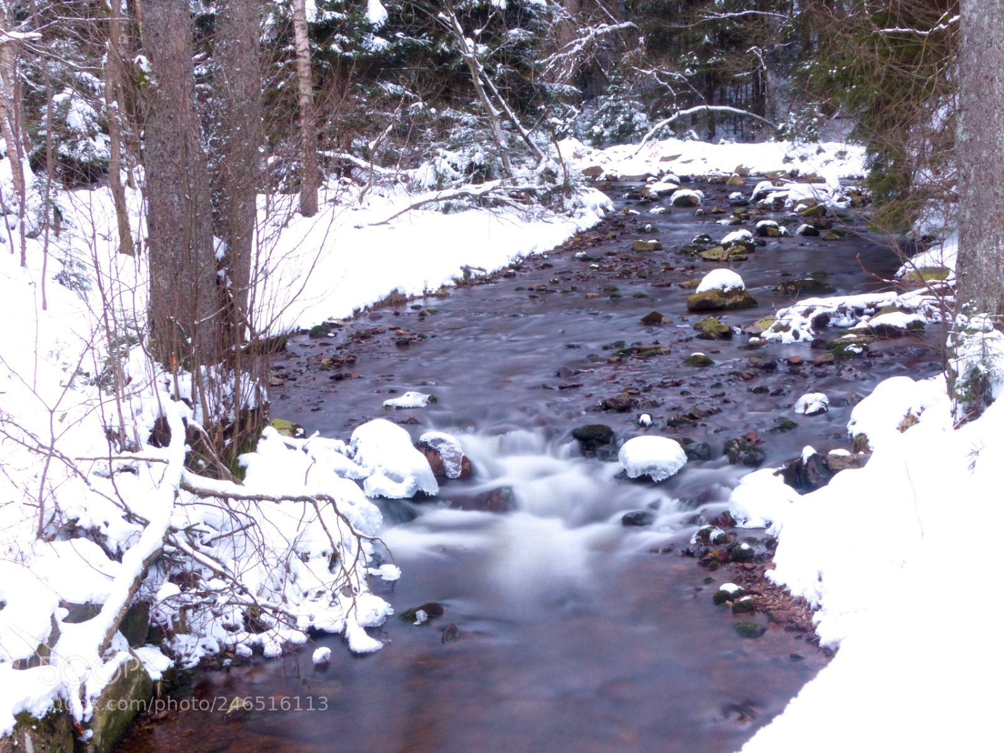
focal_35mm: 50
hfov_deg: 38.2
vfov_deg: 29.1
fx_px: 1450
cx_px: 502
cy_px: 376
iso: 200
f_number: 8
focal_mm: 9.1
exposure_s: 8
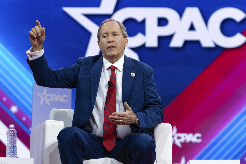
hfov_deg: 17.2
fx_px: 813
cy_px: 82
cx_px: 123
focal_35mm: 119
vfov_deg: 11.5
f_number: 4.5
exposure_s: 1/320
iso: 1250
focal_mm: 119
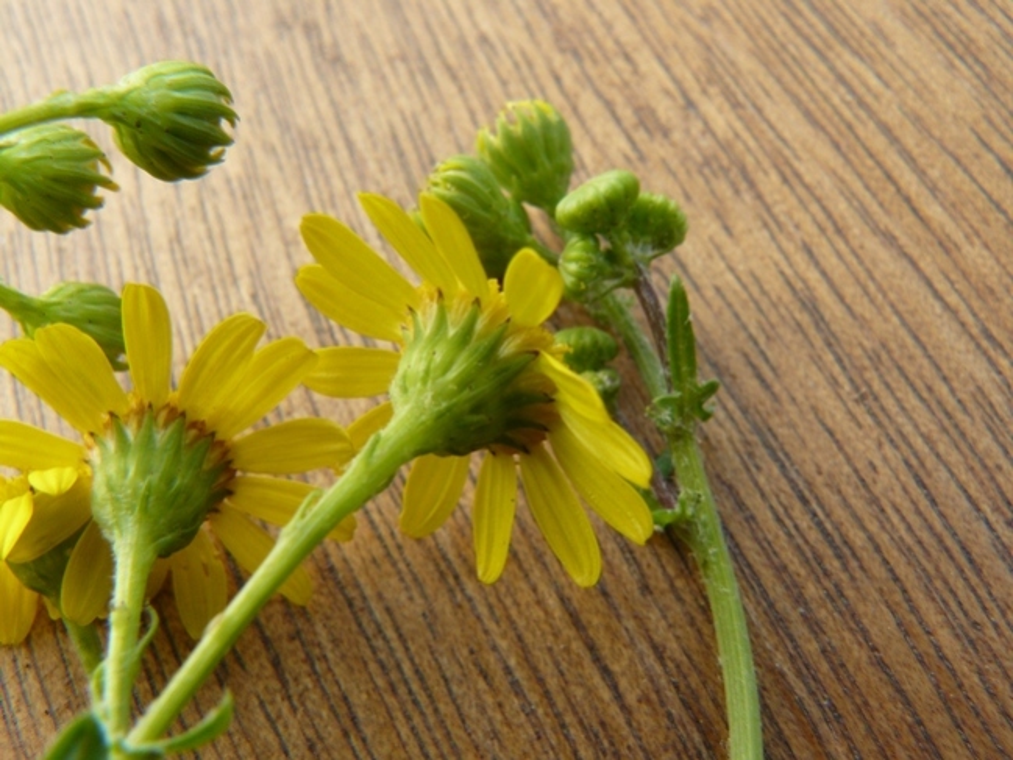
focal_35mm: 36
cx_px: 506
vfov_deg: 39.7
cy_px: 380
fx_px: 1054
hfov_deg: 51.3
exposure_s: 1/50
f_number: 5.6
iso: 100
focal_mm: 6
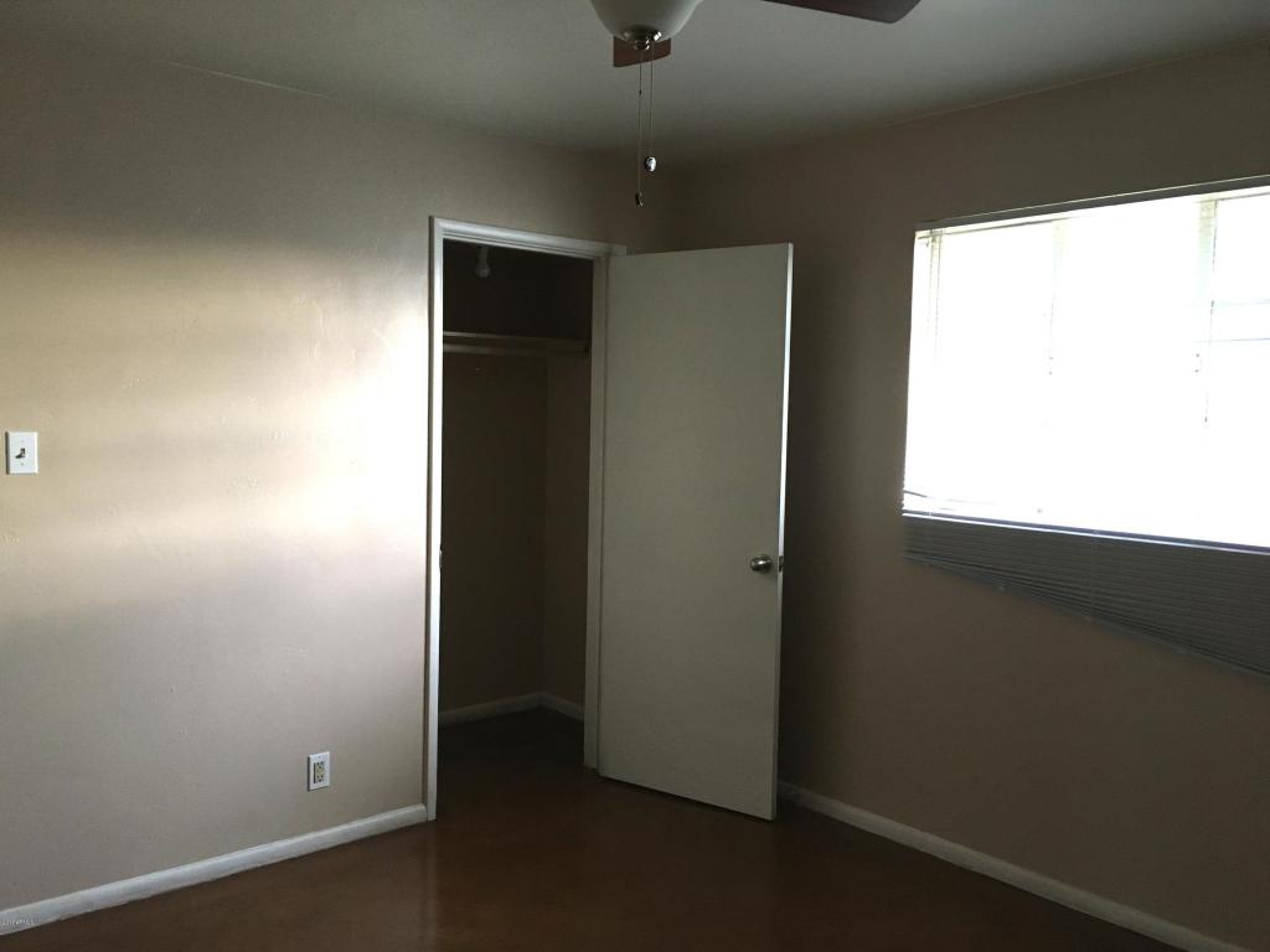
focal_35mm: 29
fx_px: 1064
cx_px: 635
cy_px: 476
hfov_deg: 61.7
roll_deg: -0.5
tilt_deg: -3.9
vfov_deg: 48.2
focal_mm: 4.15
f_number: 2.2
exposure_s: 1/30
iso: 125
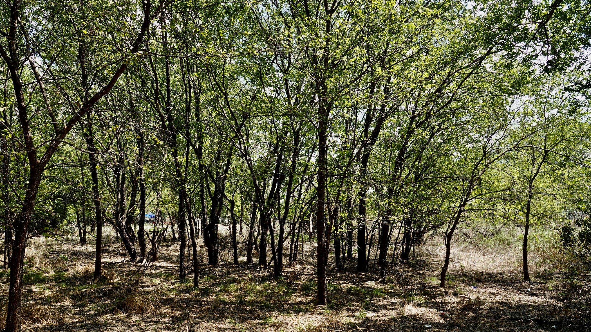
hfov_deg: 71.9
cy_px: 170
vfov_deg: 44.4
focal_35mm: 26
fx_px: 407
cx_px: 290
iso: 100
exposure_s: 1/125
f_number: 5.6
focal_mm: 8.8
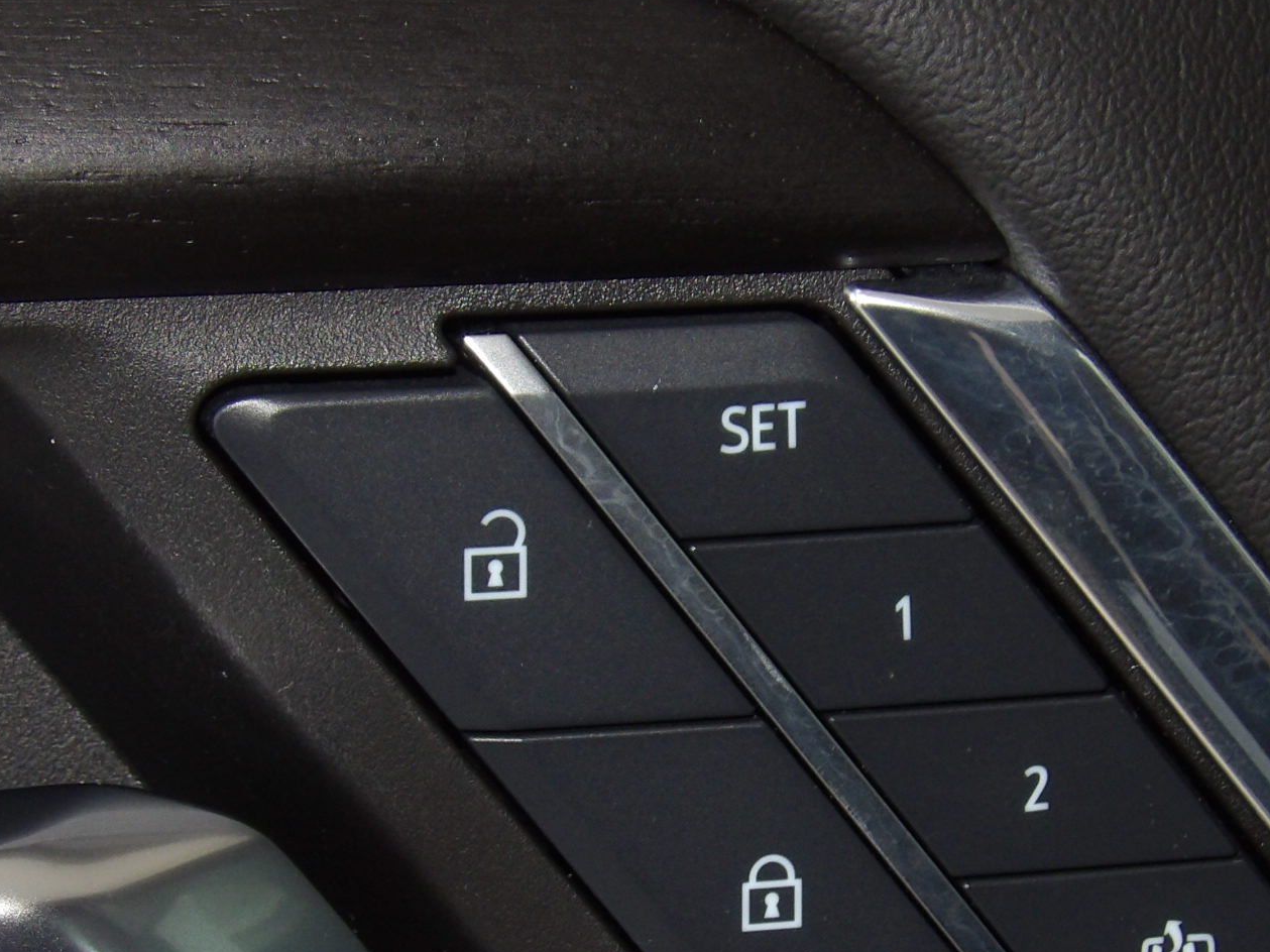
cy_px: 759
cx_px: 722
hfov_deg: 11.3
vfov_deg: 8.5
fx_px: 6420
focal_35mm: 175
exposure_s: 1/68
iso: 200
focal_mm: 15.3
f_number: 4.1
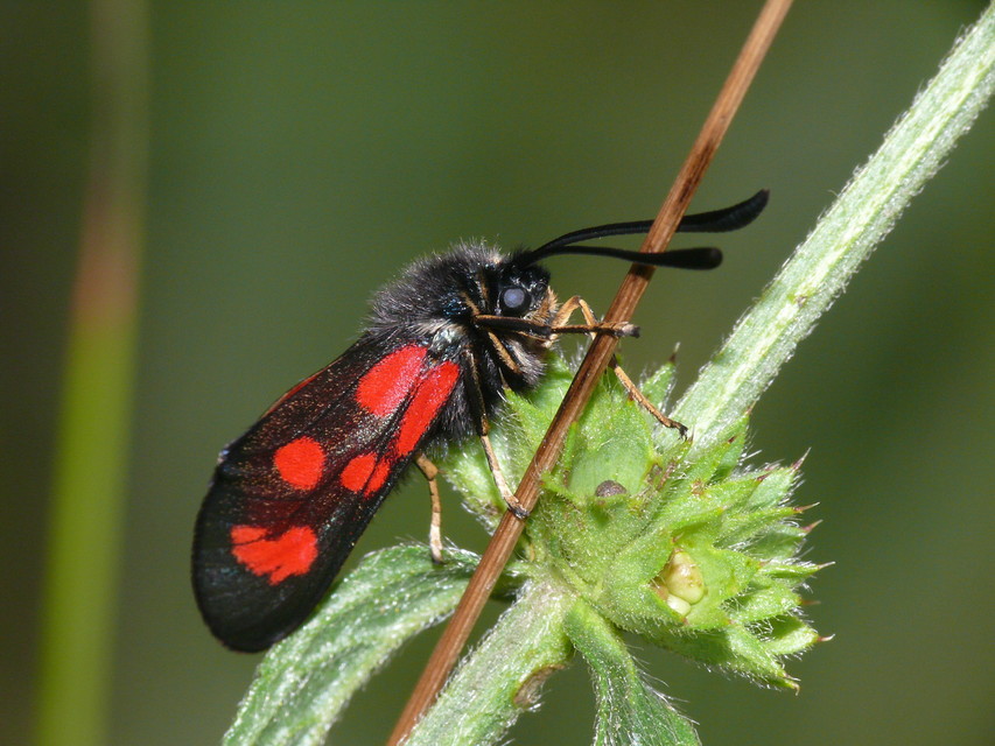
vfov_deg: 6.2
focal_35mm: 241
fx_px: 6928
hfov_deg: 8.2
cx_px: 498
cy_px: 373
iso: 200
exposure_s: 1/500
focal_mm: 50.9
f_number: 11
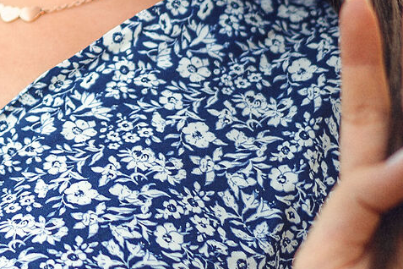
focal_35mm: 277
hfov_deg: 7.3
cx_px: -226
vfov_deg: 4.9
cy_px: -30
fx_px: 3101
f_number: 2
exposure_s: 1/320
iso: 100
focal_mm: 55
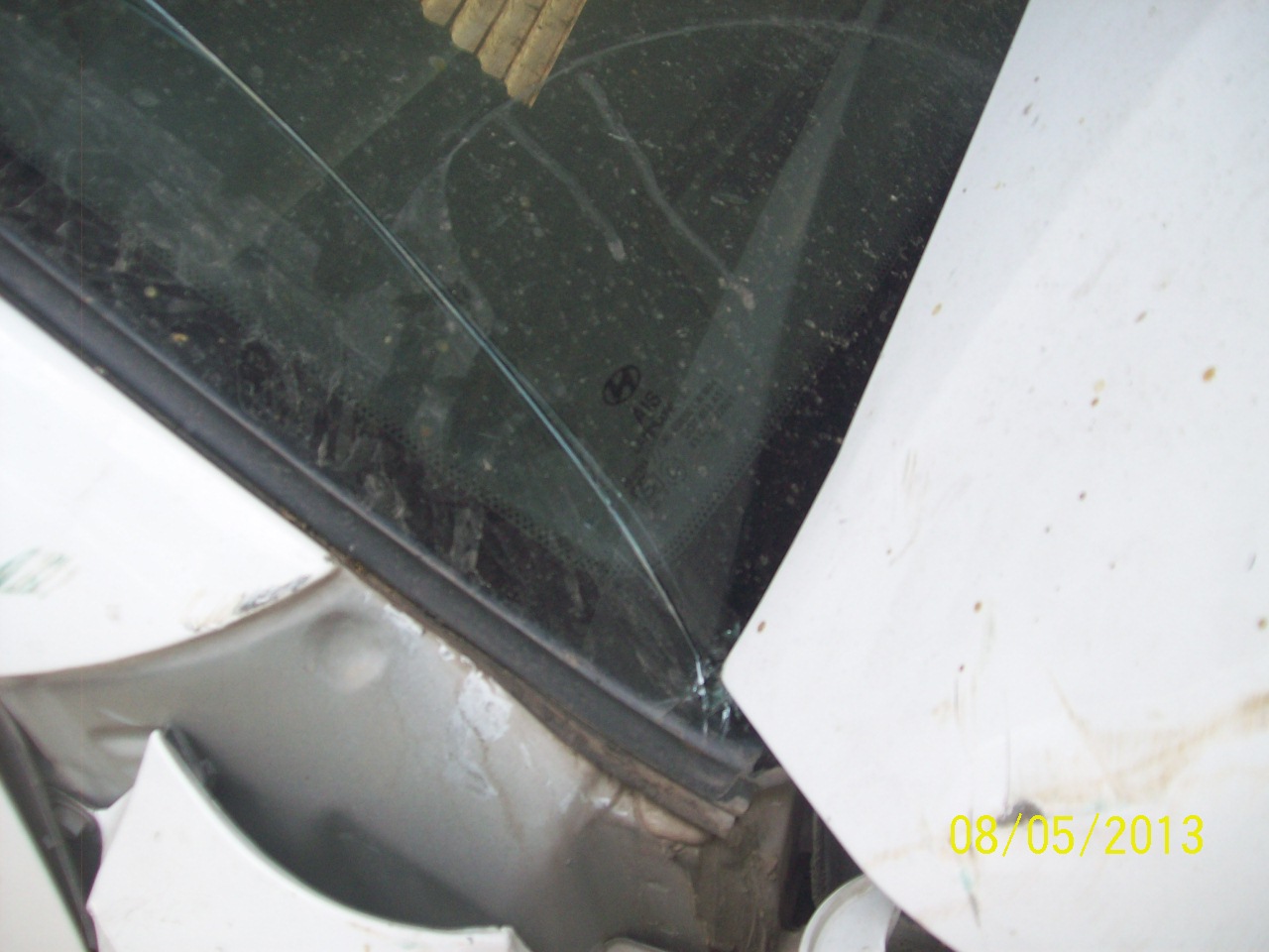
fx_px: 1320
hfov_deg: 51.4
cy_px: 476
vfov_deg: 39.7
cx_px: 634
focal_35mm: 36
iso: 80
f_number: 2.7
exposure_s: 1/121
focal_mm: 6
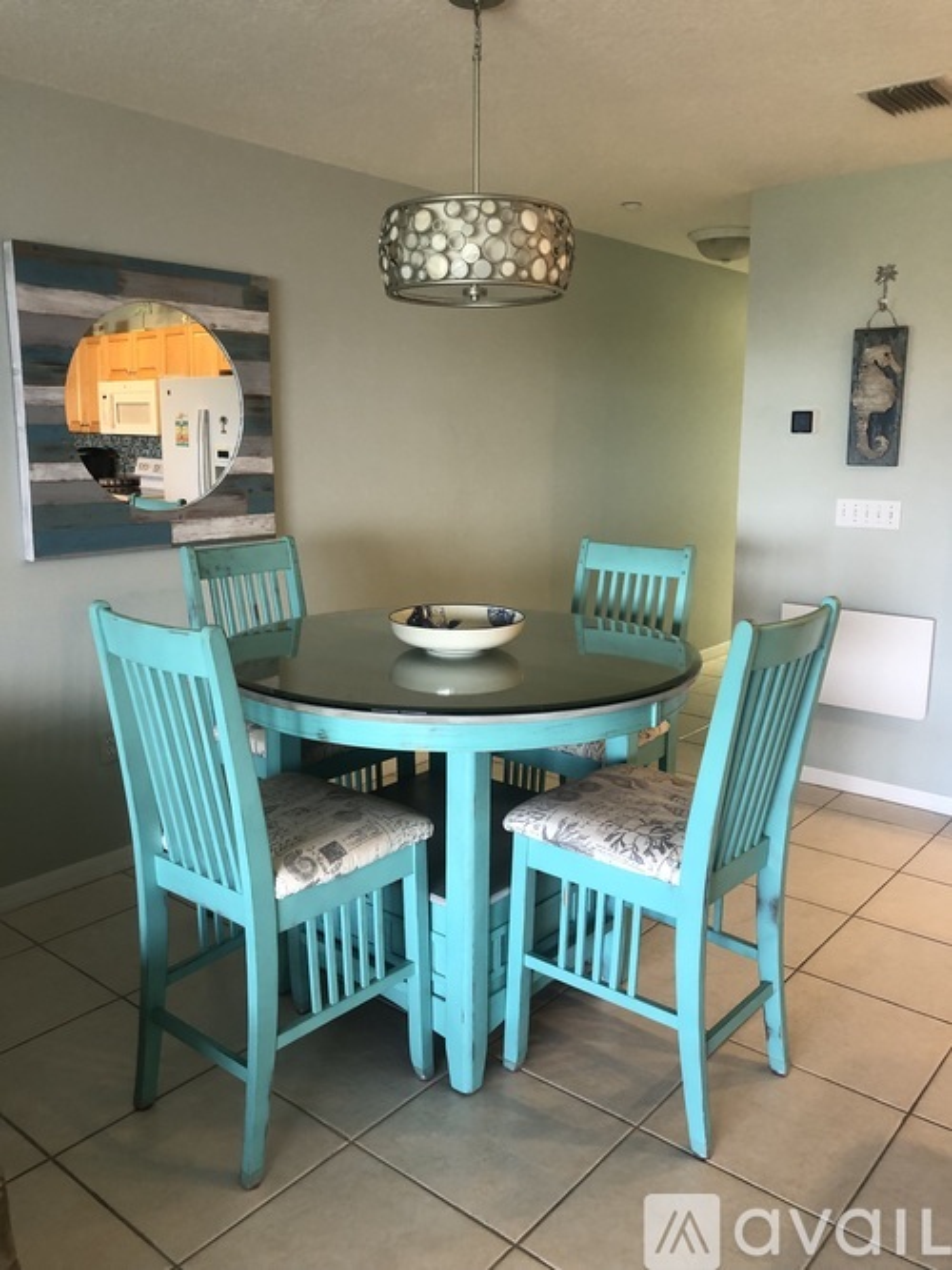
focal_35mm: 28
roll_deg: -0.5
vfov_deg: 63.5
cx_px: 476
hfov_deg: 49.7
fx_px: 1027
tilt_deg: -9.9
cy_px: 635
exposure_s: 1/15
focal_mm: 4
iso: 40
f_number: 1.8
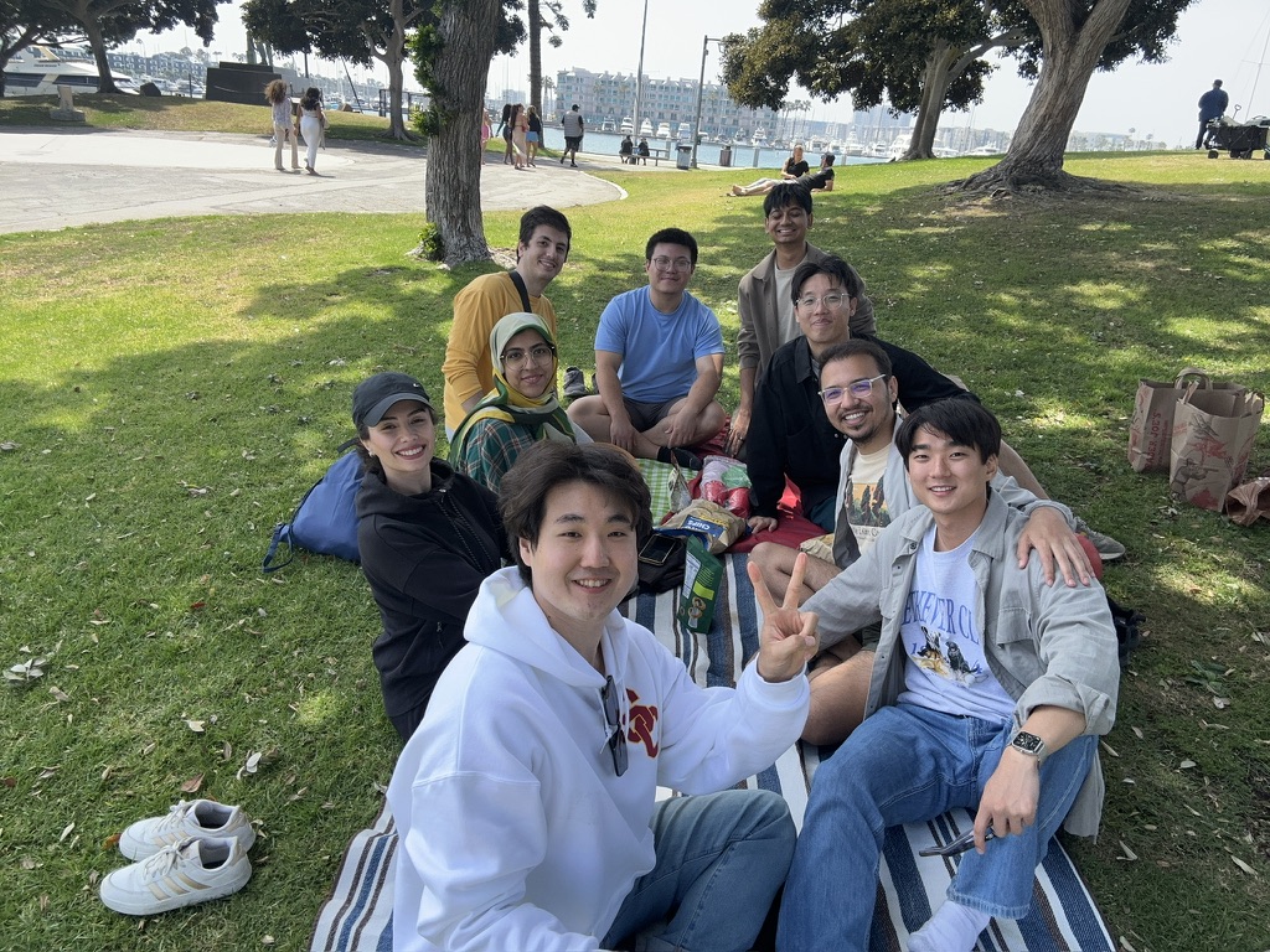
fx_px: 844
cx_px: 635
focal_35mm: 23
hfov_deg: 73.9
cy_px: 476
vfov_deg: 58.9
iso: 25
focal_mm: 2.69
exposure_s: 1/299
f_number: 1.9
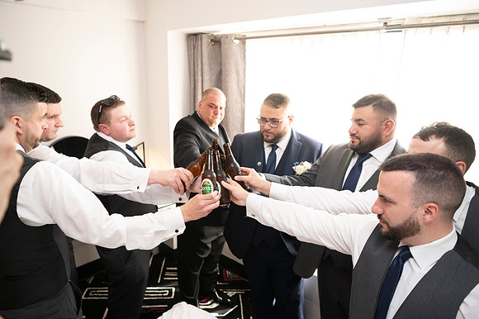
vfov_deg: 53.1
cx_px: 240
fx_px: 319
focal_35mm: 24
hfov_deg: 73.8
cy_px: 160
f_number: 2.8
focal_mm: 24
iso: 800
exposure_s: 1/100
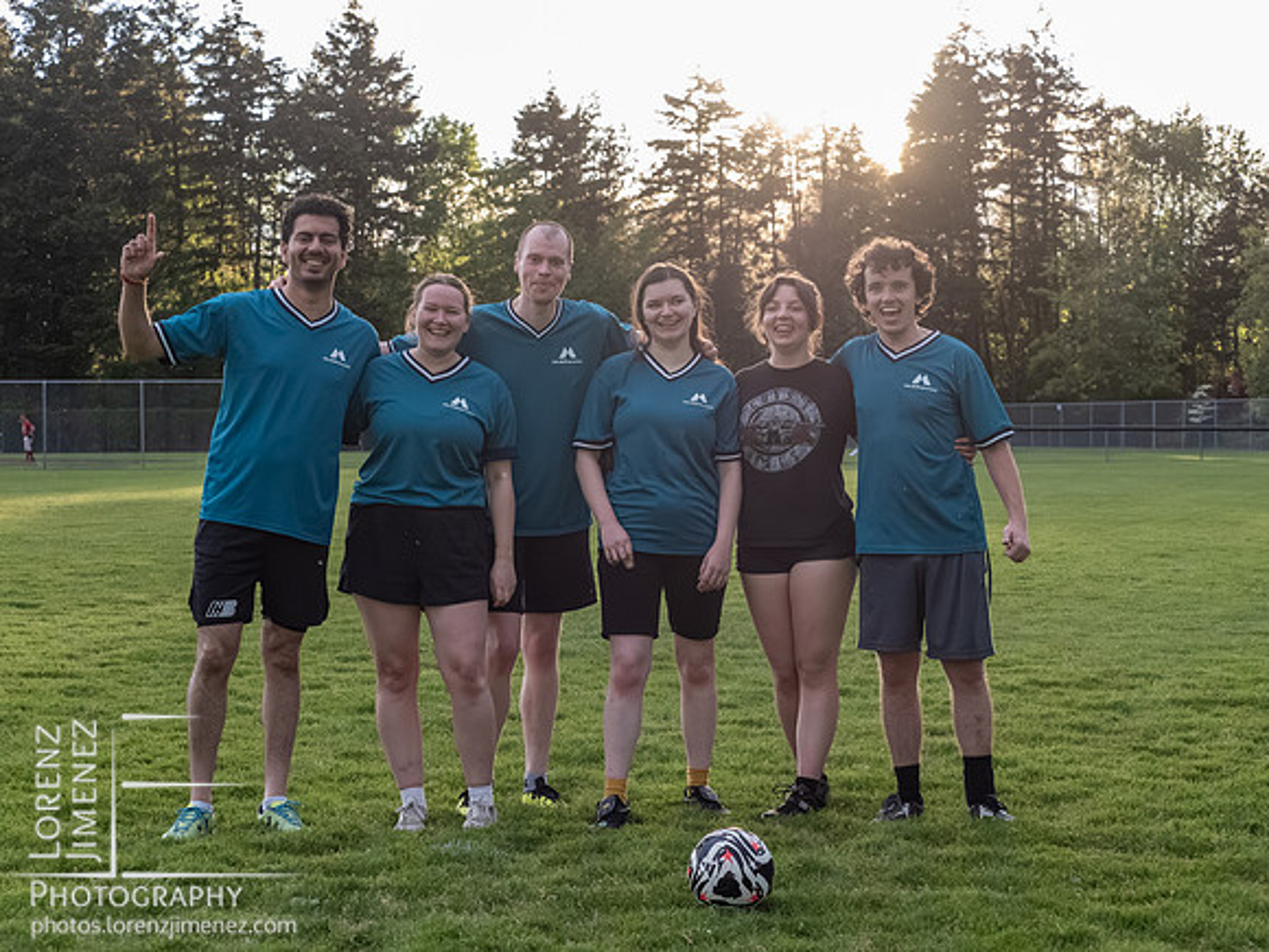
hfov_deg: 24.4
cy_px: 476
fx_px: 2933
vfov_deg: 18.4
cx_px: 634
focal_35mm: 80
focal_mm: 40
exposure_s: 1/1000
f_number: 5
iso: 5000
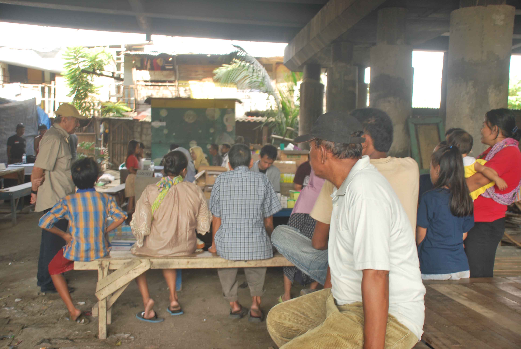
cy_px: 174
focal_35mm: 39
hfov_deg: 49.5
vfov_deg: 34.3
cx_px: 260
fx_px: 565
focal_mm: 26
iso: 100
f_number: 5
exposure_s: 1/25
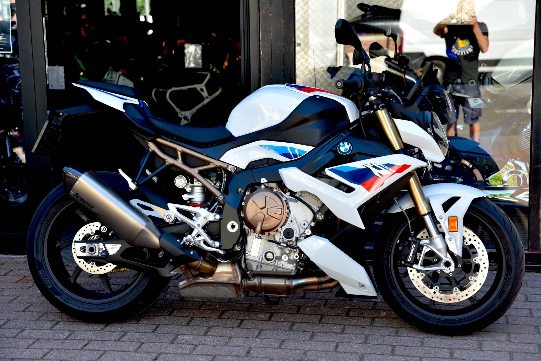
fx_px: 1052
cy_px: 180
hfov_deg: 28.8
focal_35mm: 70
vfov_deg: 19.5
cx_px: 270
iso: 100
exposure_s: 1/80
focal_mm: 70
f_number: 4.5
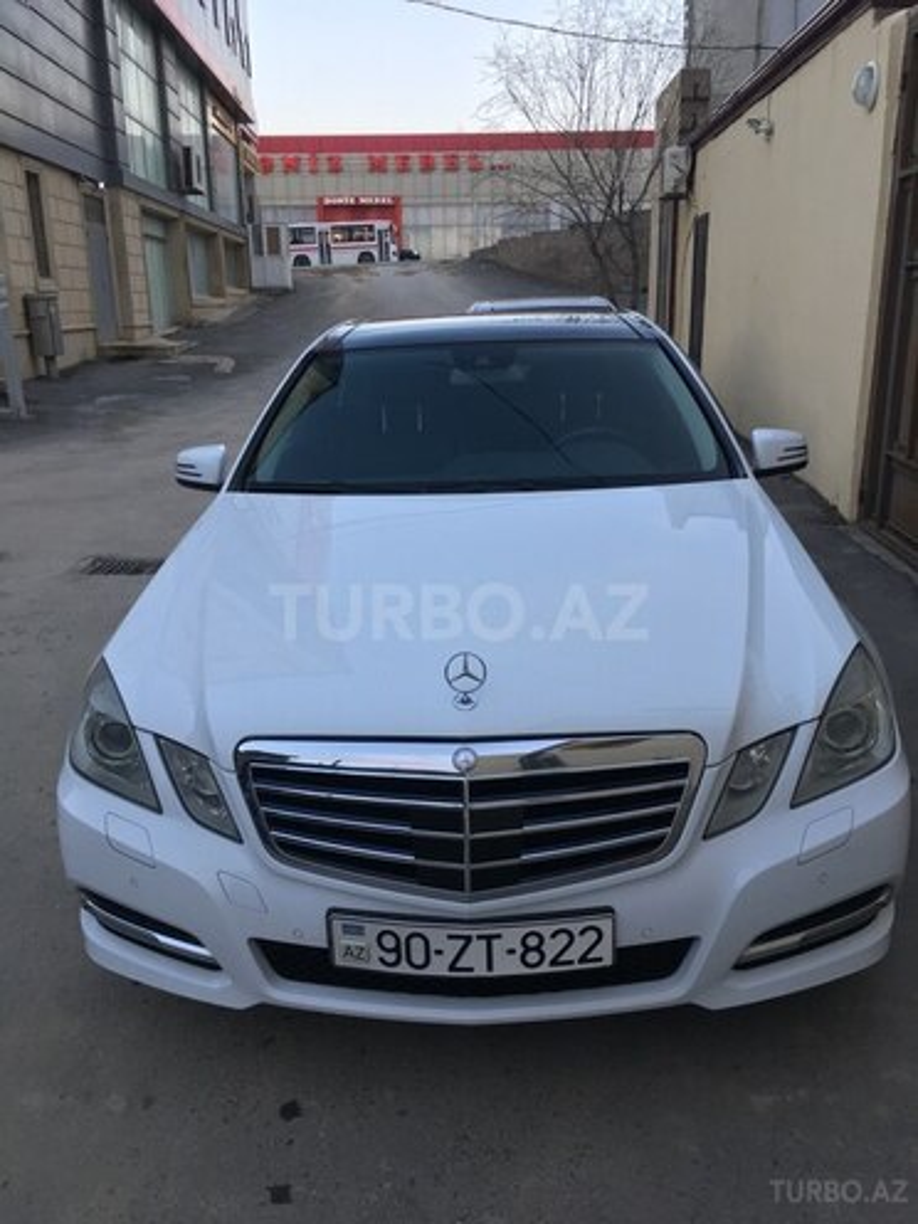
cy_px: 612
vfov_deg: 61.7
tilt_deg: -16.6
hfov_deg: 48.2
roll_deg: +0.1
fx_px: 1025
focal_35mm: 29
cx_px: 459
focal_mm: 4.15
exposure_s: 1/100
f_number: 2.2
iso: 40
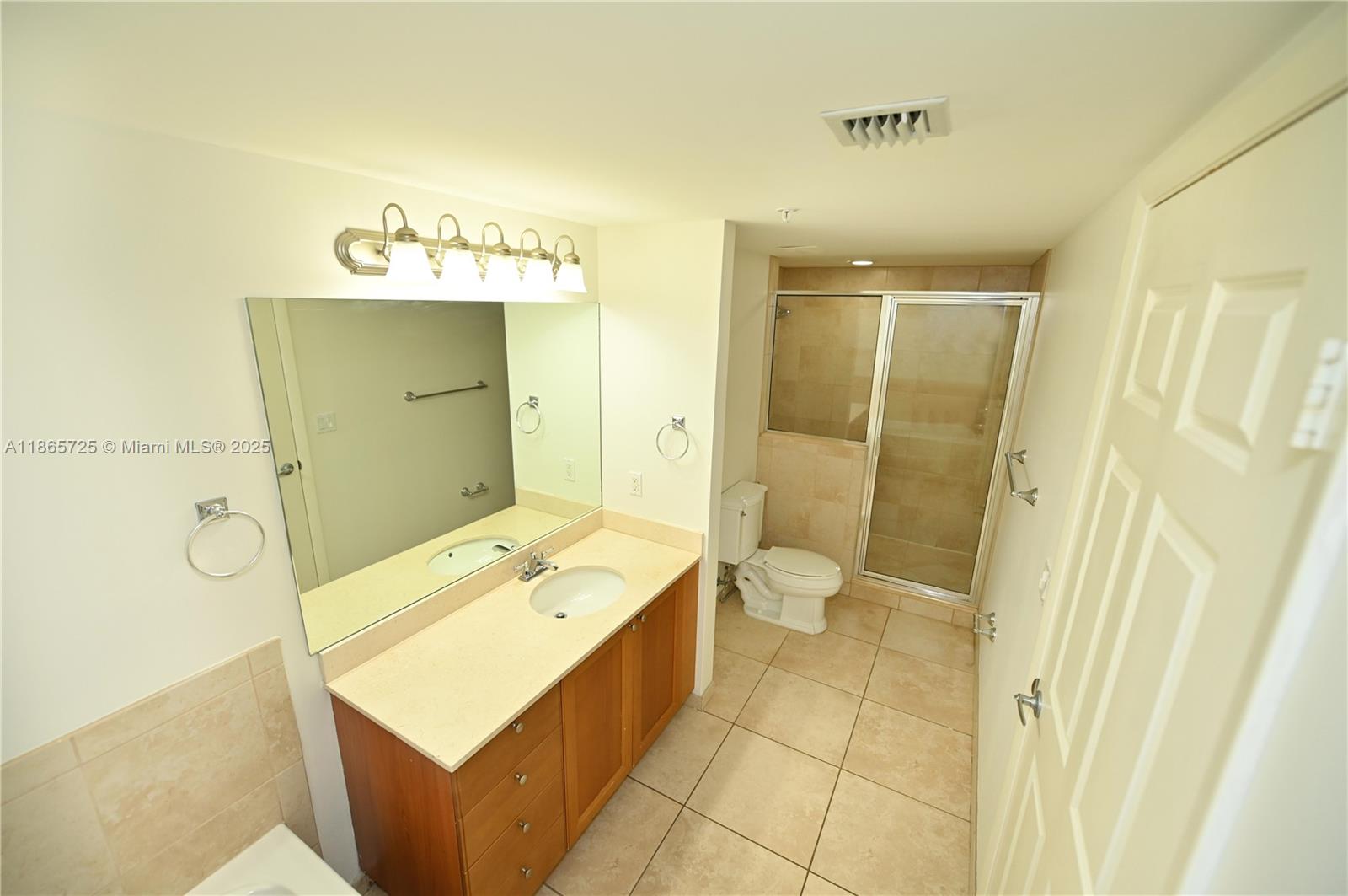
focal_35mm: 14
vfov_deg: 81.1
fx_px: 524
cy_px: 448
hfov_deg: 104.3
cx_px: 674
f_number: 2.8
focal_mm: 14
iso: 250
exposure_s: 1/125
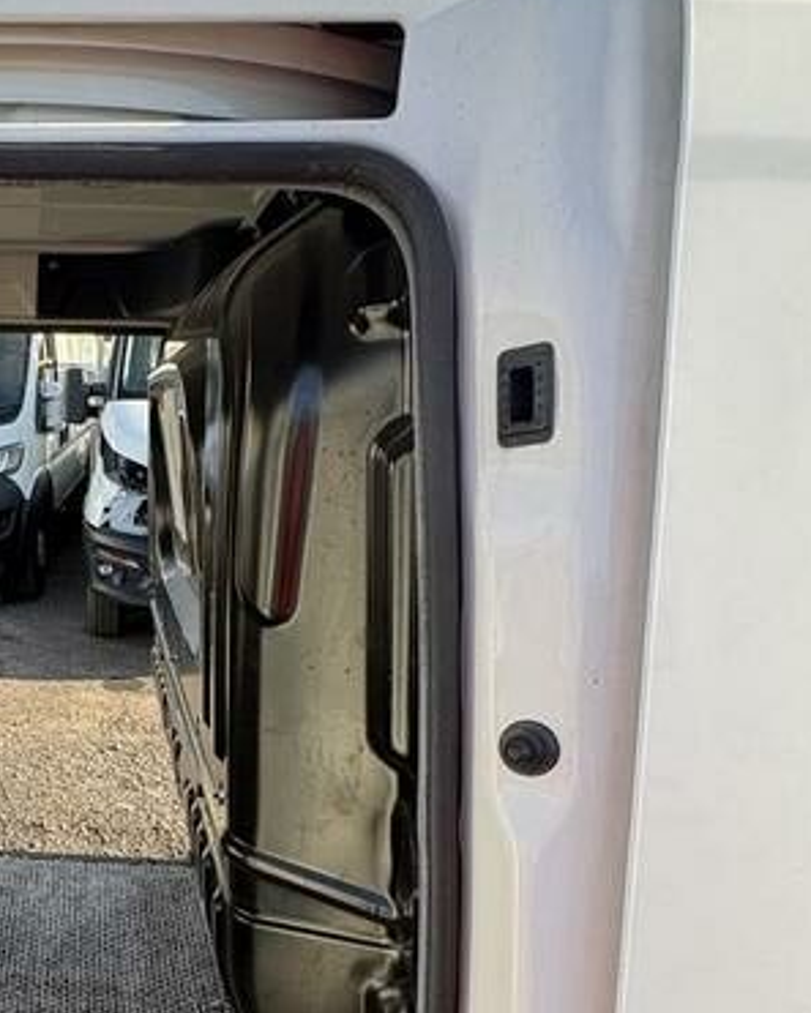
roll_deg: -1.8
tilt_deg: -9.4
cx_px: -5
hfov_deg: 39.2
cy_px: 710
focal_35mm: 33
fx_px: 990
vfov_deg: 52.7
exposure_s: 1/253
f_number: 2.2
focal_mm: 2.22
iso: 50
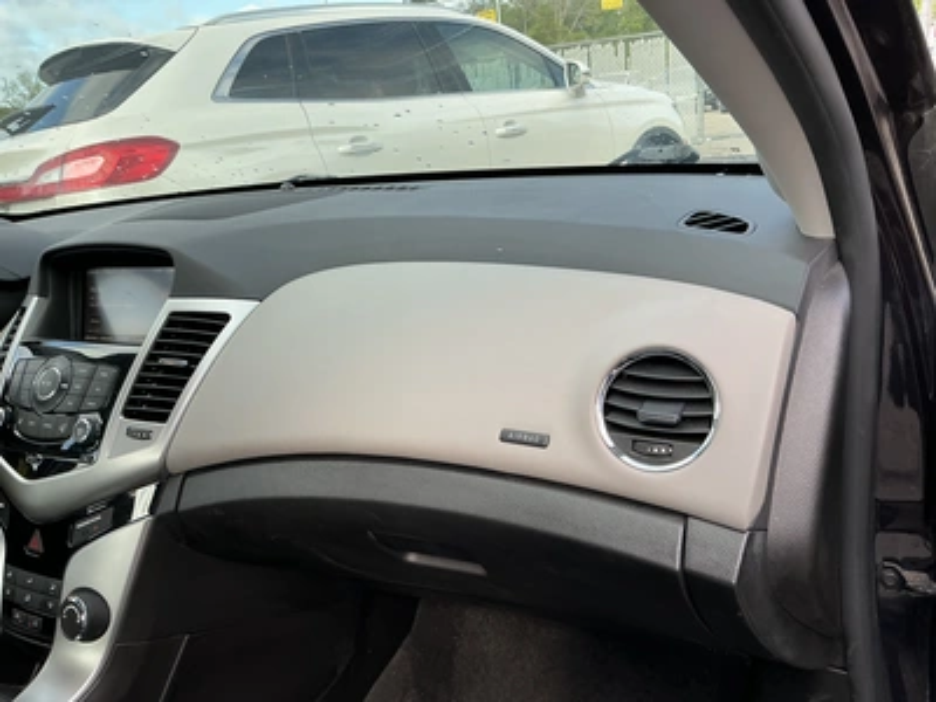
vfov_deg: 49.7
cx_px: 468
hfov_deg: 63.4
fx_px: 757
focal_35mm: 28
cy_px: 351
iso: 20
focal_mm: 3
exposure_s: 1/171
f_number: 1.8
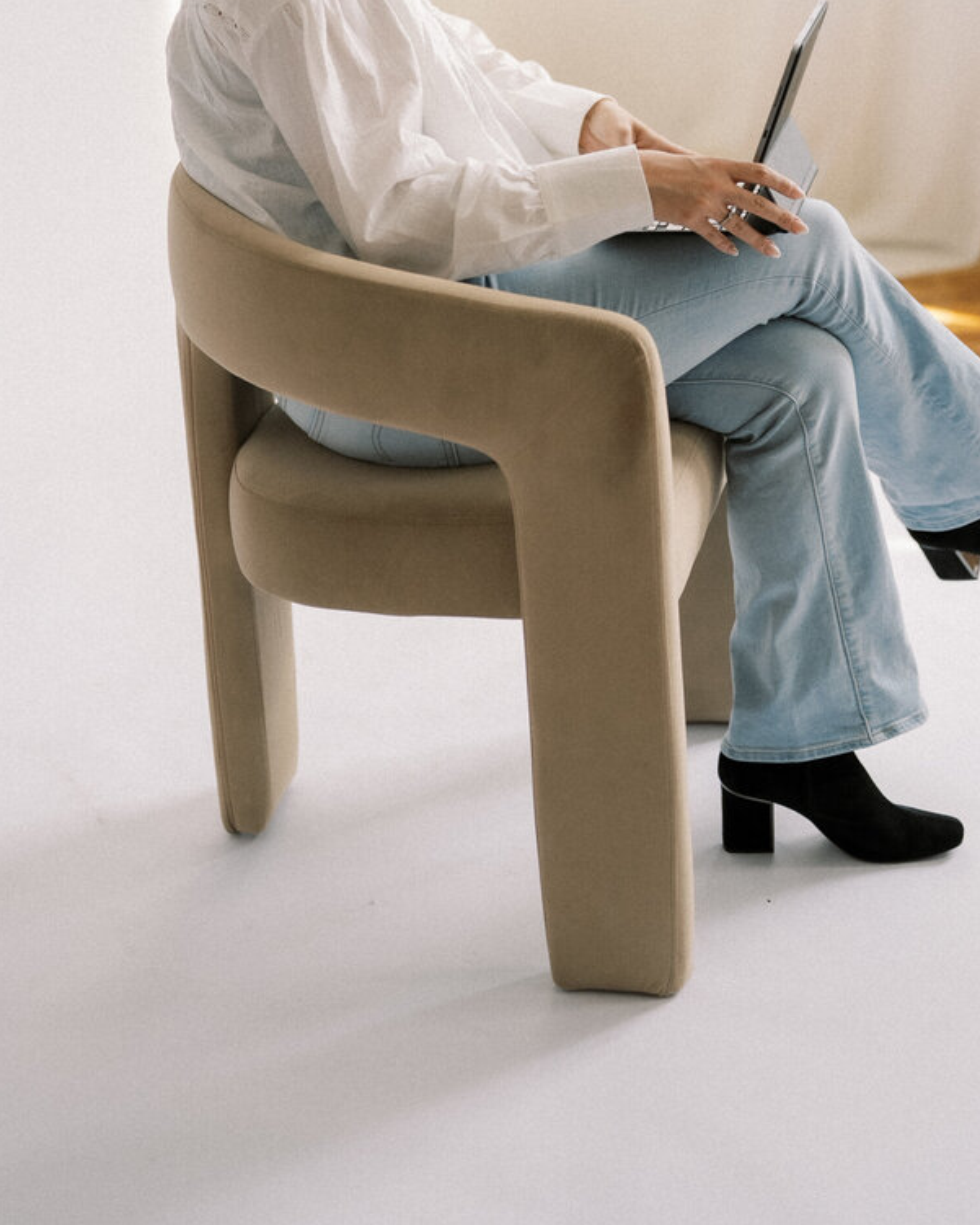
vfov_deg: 25.0
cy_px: 248
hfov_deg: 20.4
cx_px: 618
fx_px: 2719
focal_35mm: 75
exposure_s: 1/320
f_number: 1.8
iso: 250
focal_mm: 50
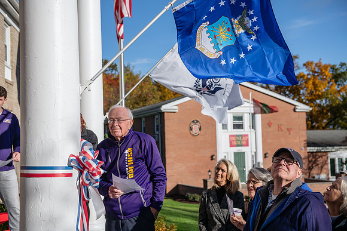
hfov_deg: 38.2
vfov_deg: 26.0
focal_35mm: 52
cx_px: 174
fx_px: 501
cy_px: 116
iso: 80
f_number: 3.5
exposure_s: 1/1000
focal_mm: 52
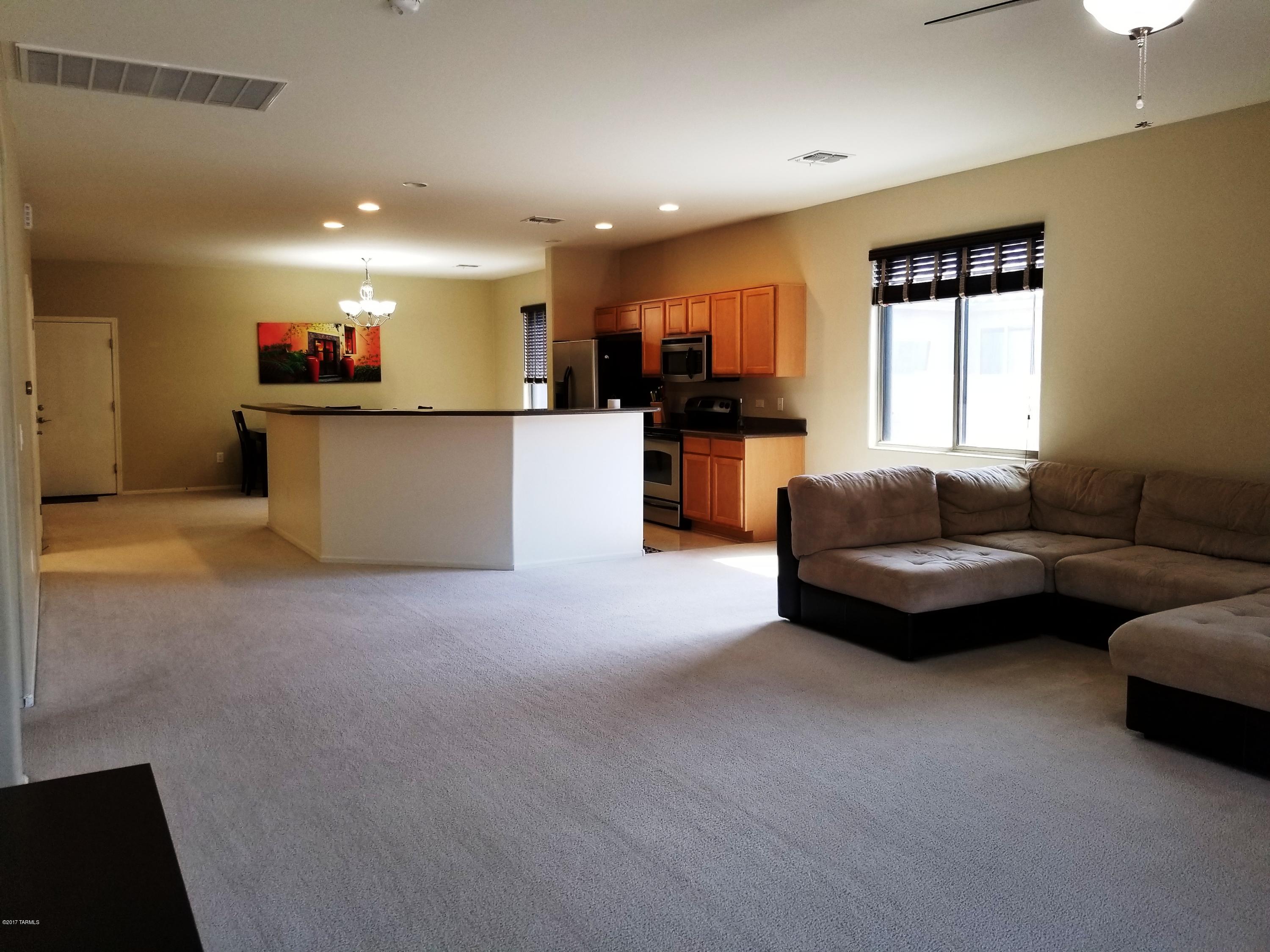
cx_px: 635
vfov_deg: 53.1
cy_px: 476
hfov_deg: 67.3
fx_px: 954
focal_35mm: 26
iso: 125
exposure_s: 1/60
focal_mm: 4.25
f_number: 1.7
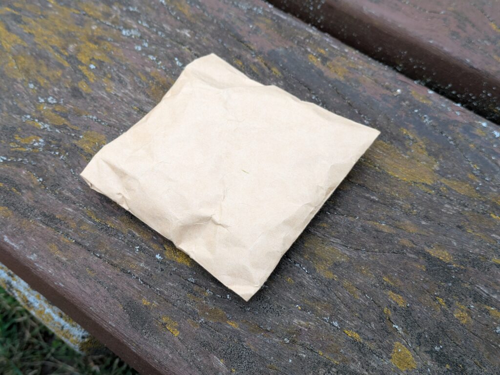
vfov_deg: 28.6
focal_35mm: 51
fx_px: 737
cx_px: 250
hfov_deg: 37.5
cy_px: 188
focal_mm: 5.43
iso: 66
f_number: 1.89
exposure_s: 1/658
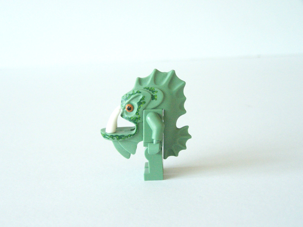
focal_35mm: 67
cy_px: 114
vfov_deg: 21.9
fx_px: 586
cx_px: 152
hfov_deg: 29.0
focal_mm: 11.1
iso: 400
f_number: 3.2
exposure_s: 1/4
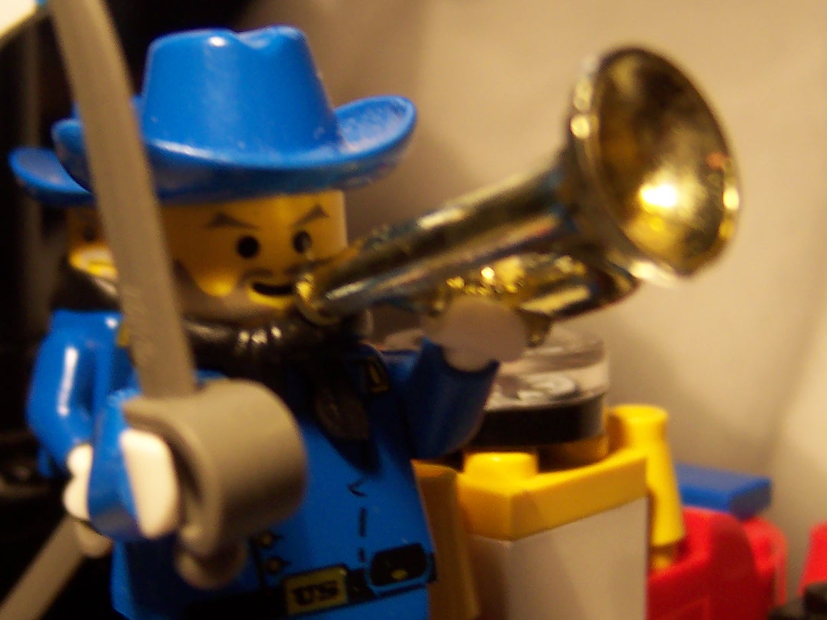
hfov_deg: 28.5
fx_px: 1625
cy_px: 346
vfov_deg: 21.6
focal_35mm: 68
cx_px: 356
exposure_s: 1/30
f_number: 2.8
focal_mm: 5.6
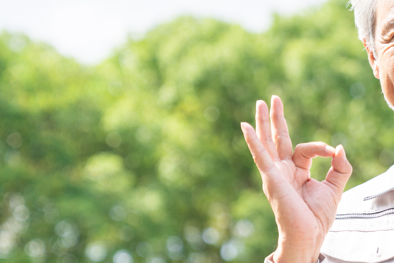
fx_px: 1543
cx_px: 339
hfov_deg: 14.4
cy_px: 124
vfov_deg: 9.7
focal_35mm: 141
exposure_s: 1/640
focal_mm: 64
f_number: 2.8
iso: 100
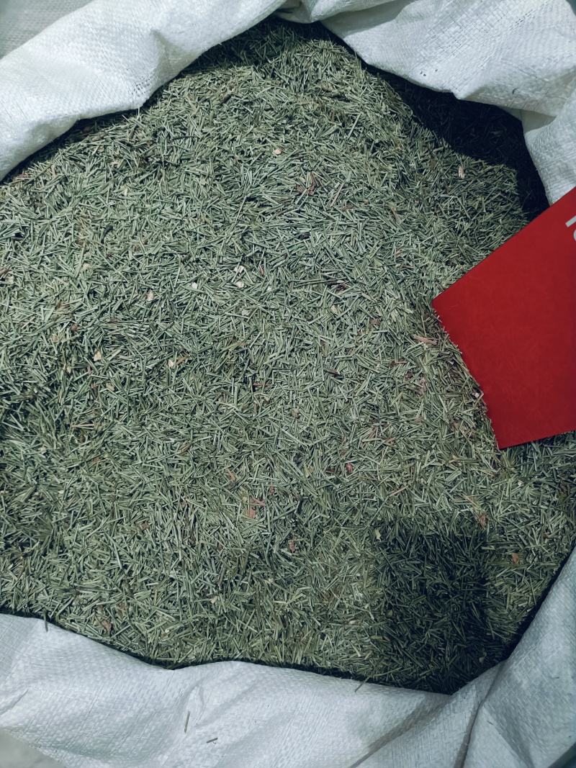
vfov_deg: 69.4
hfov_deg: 54.9
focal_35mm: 25
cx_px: 288
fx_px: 555
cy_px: 384
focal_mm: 4.7
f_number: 1.7
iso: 1493
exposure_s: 1/121
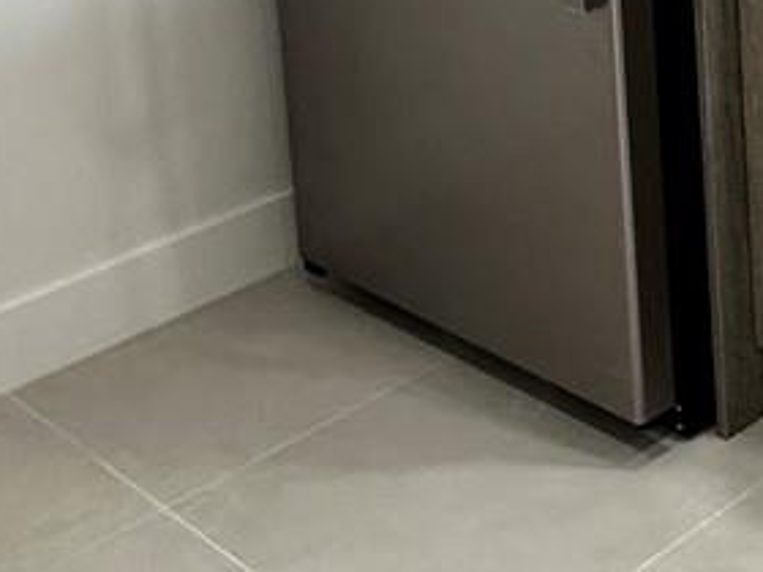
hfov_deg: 23.9
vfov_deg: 16.7
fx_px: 1763
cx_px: 638
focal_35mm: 80
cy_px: -297
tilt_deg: -7.6
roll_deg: +4.0
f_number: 2.2
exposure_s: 1/99
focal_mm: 2.22
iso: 200
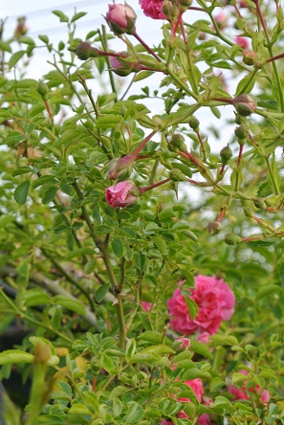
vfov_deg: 19.3
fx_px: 1251
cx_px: 183
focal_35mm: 106
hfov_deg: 12.9
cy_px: 230
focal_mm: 30
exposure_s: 1/125
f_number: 5.6
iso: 200
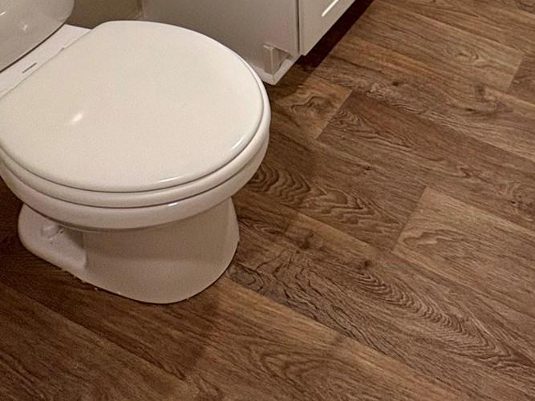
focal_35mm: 43
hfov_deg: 38.5
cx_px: 545
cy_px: -188
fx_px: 664
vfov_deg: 25.7
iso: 160
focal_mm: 2.22
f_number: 2.2
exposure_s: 1/60
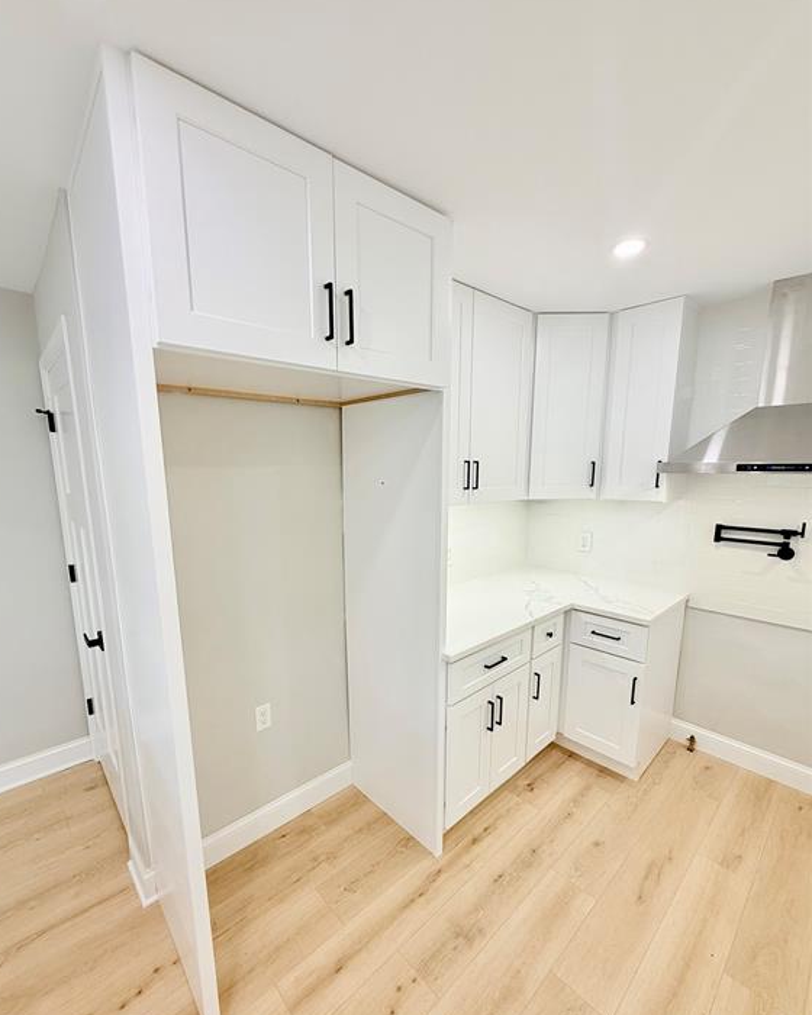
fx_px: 451
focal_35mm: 15
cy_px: 547
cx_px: 396
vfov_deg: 96.6
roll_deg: -0.5
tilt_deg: -9.8
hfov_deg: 84.0
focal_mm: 2.22
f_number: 2.2
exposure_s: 1/120
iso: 80
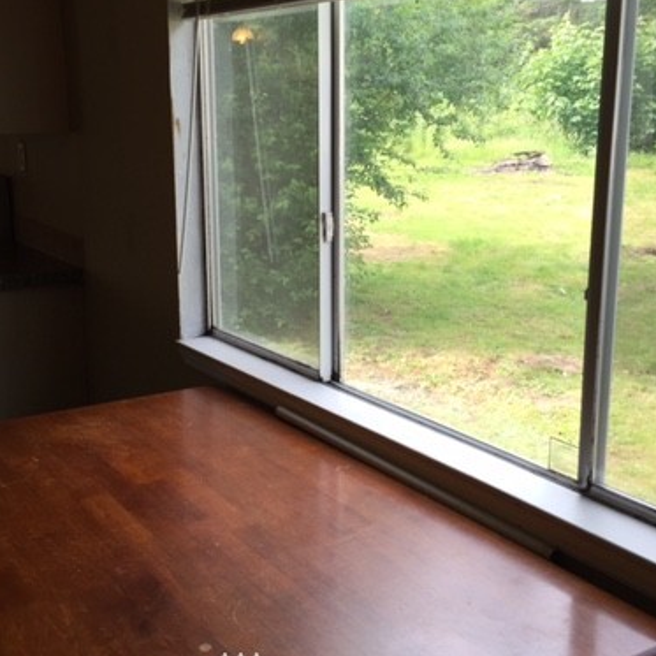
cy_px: 318
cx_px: 308
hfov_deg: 38.3
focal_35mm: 44
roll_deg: -0.1
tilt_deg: -13.7
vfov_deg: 38.3
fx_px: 943
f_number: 2.2
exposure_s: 1/120
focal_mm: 4.15
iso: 32
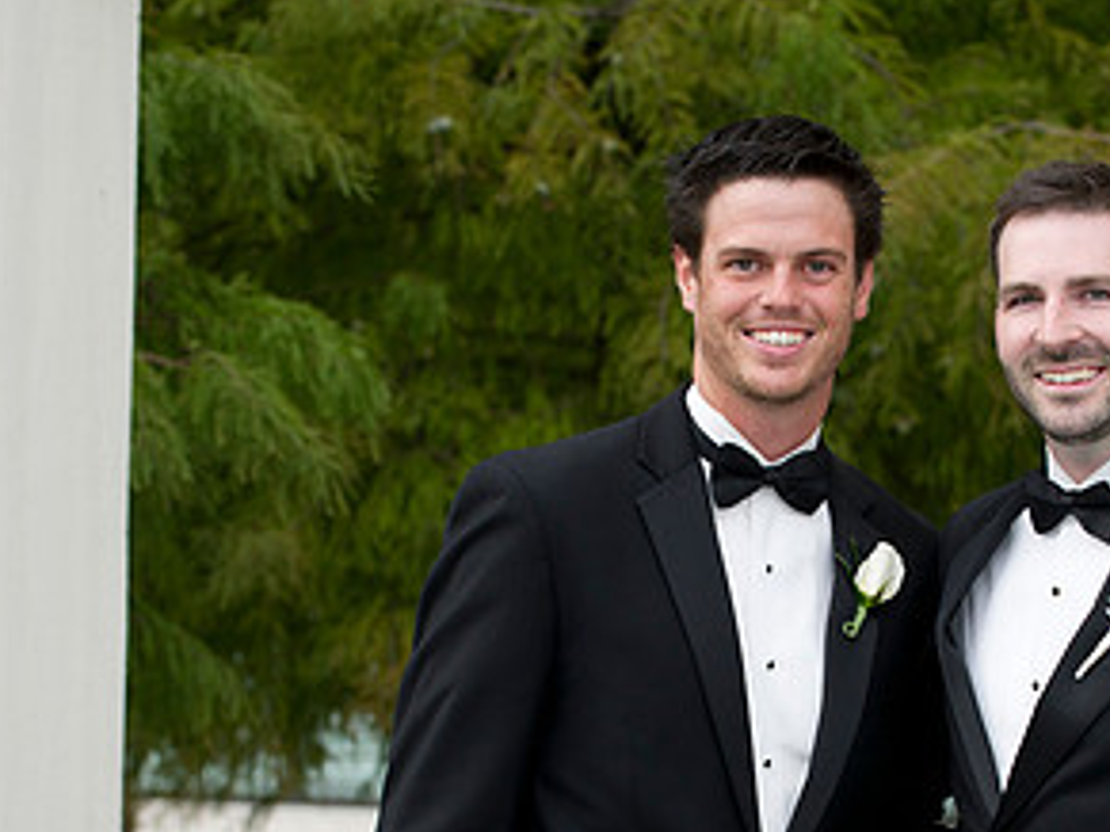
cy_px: 687
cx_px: 748
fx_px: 5289
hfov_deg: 12.0
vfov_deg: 9.0
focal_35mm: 165
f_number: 4.5
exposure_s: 1/125
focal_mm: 86
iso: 400
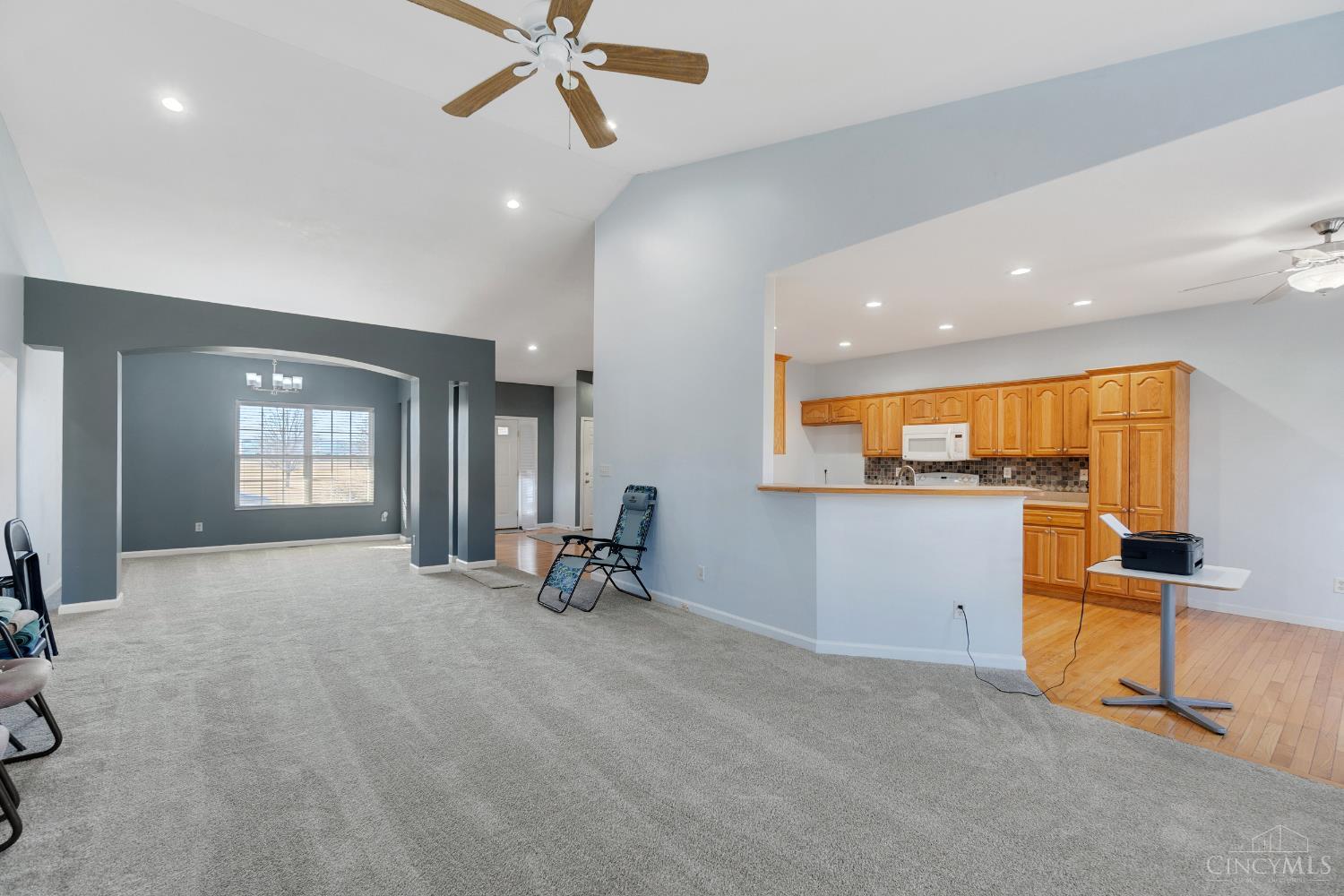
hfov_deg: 100.4
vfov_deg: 77.3
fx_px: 560
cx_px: 672
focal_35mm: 15
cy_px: 448
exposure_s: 1/4
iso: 400
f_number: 6.3
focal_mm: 10
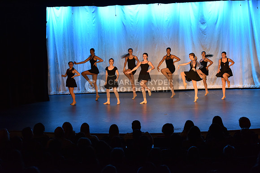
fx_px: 592
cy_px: 86
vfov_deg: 16.7
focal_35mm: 82
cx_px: 130
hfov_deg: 24.8
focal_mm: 82
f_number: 4
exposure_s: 1/200
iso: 2000
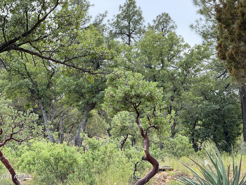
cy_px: 92
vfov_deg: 12.3
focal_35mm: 120
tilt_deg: +18.4
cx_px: 123
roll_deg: -0.6
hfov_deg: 16.4
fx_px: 853
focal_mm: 15.66
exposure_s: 1/297
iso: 64
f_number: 2.8
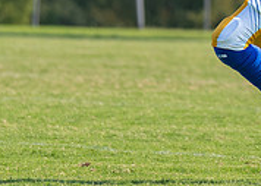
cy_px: -64
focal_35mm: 629
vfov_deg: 2.3
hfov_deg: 3.2
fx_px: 4661
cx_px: 260
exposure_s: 1/3200
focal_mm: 100
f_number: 2.8
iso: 160
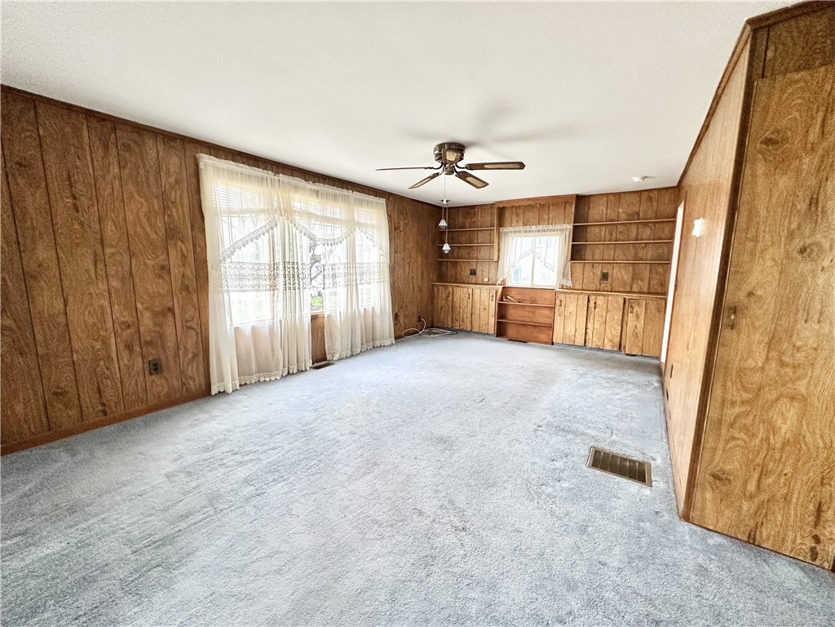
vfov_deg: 85.7
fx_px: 338
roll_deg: -0.3
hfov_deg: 102.1
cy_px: 314
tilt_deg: -8.8
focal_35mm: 14
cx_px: 418
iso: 160
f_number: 2.2
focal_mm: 2.22
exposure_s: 1/99
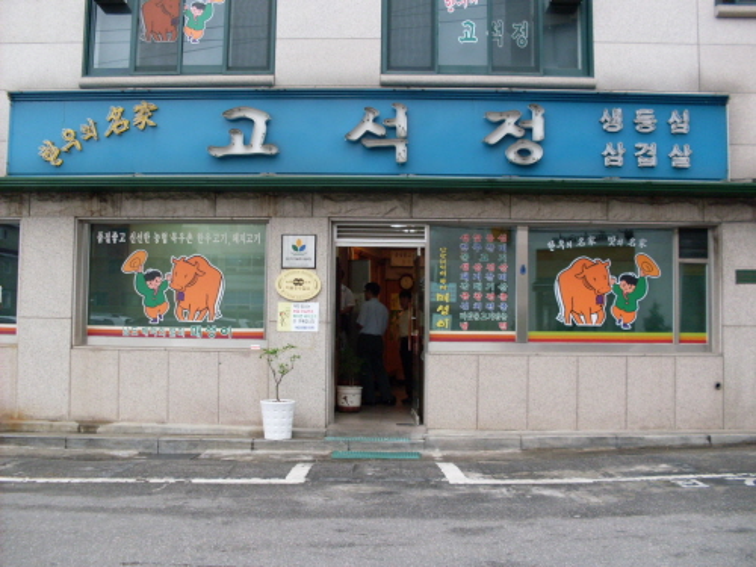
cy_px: 284
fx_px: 830
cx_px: 378
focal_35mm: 38
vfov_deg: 37.7
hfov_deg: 49.0
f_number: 2.8
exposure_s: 1/60
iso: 100
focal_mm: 6.3
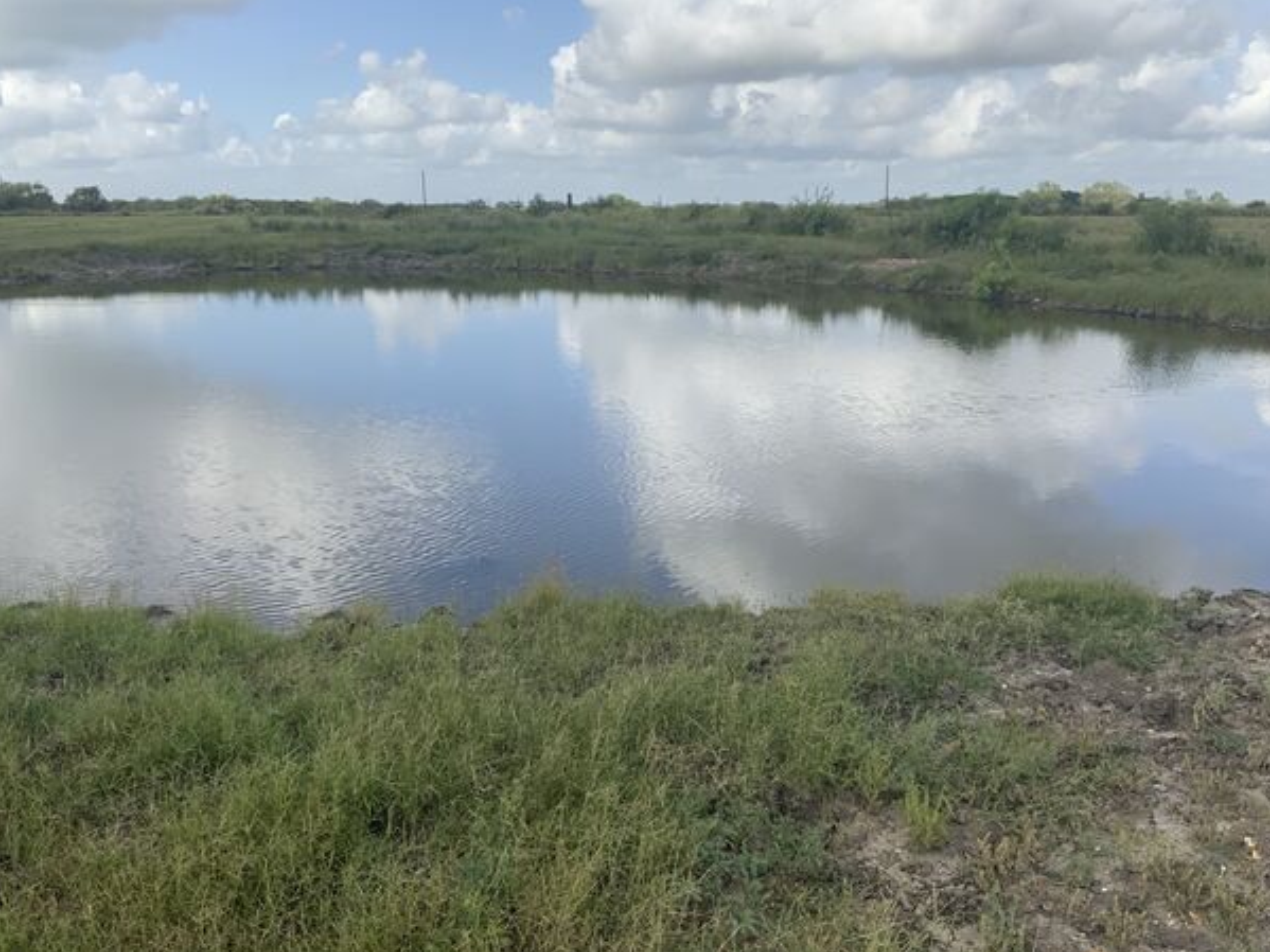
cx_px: 672
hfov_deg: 58.3
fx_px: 1137
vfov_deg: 45.4
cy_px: 471
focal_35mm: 31
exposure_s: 1/1786
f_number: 1.8
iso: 16
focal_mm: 3
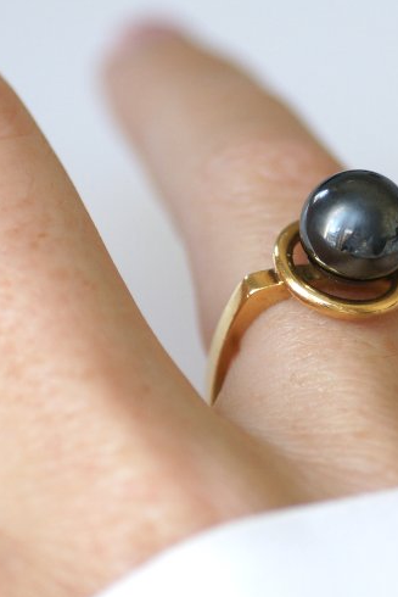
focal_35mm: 257
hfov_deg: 5.3
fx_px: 4259
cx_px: 327
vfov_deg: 8.0
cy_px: 241
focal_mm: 70
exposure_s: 1/125
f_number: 2.8
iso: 200
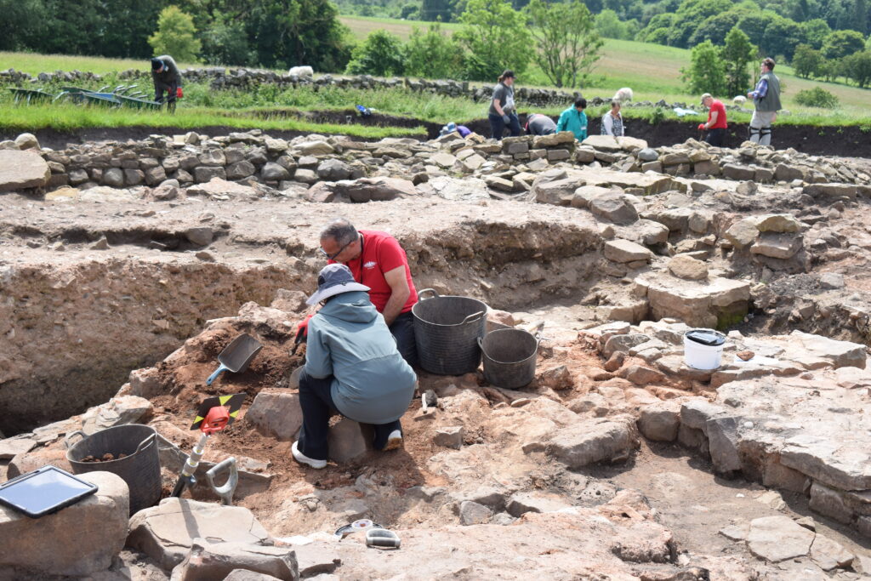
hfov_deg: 33.4
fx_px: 1452
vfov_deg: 22.6
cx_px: 436
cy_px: 290
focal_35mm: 60
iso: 200
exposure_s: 1/320
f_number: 9
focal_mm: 40
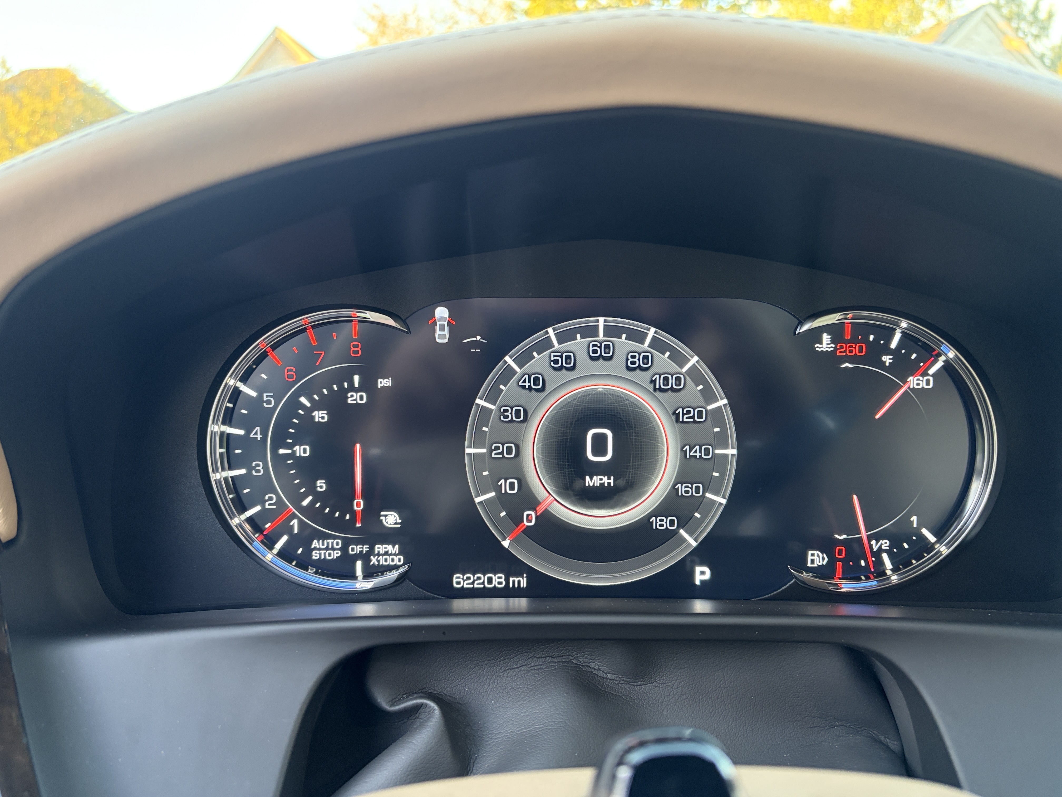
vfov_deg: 53.1
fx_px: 798
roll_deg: +0.7
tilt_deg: -11.4
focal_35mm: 26
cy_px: 398
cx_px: 531
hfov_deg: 67.3
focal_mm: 5.96
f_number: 1.6
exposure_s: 1/46
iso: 320
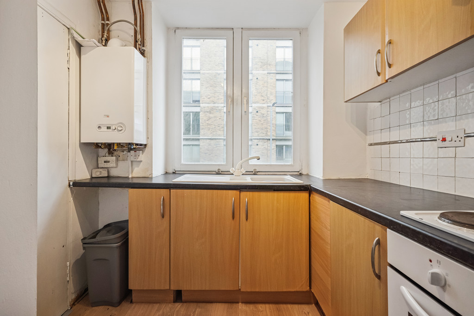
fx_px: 217
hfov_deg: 95.0
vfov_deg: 72.1
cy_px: 158
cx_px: 237
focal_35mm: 16
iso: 500
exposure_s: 1/80
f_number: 6.3
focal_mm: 11
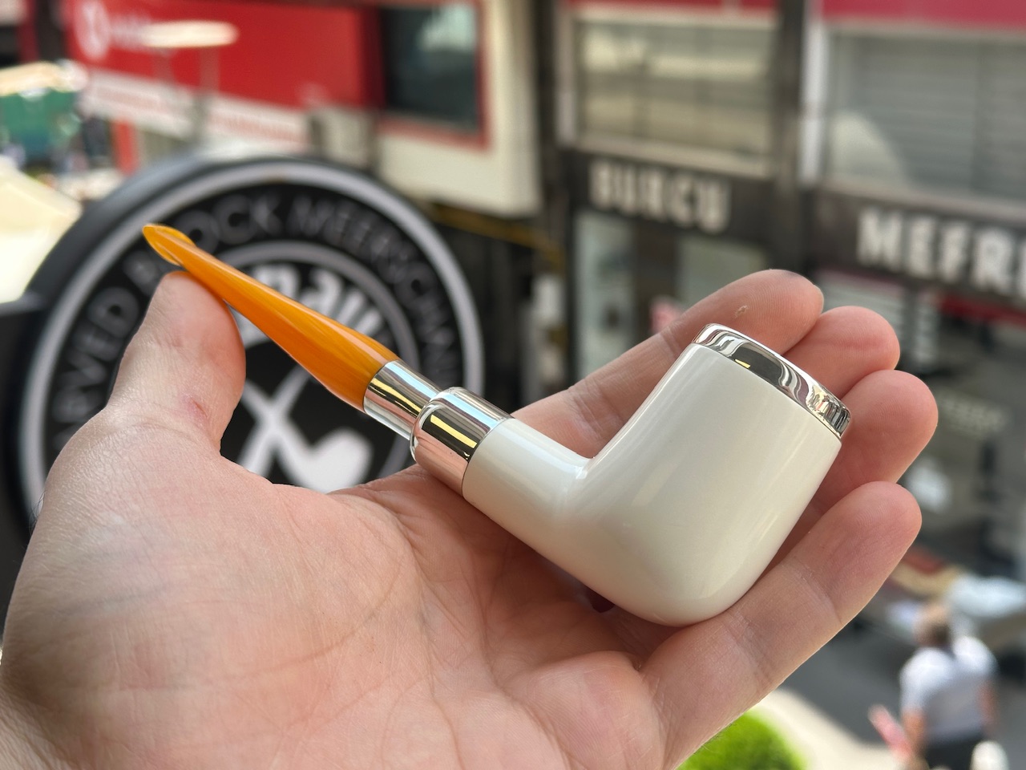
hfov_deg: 39.7
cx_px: 513
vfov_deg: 30.3
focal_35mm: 48
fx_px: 1423
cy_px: 385
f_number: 1.78
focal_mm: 6.86
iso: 64
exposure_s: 1/1212
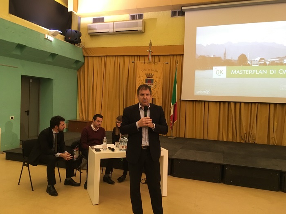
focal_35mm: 29
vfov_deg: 48.2
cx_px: 143
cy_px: 107
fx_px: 240
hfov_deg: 61.7
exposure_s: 1/33
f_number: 2.2
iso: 125
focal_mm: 4.15
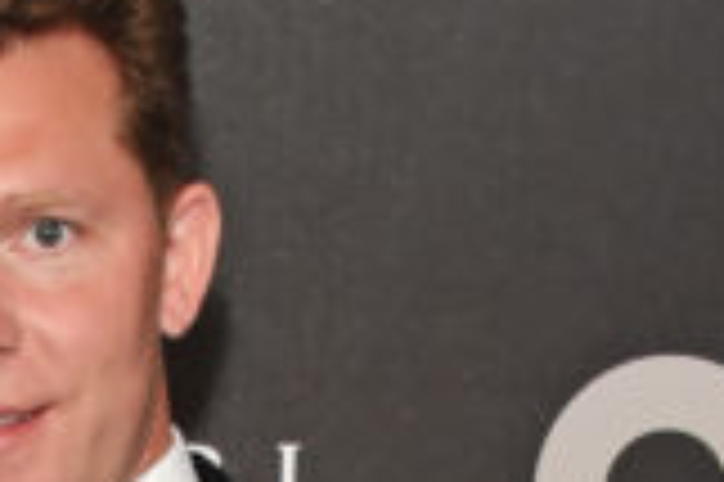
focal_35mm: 158
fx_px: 3174
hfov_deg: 12.4
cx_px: -369
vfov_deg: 8.5
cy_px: 732
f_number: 7.1
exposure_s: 1/160
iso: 1600
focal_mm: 34
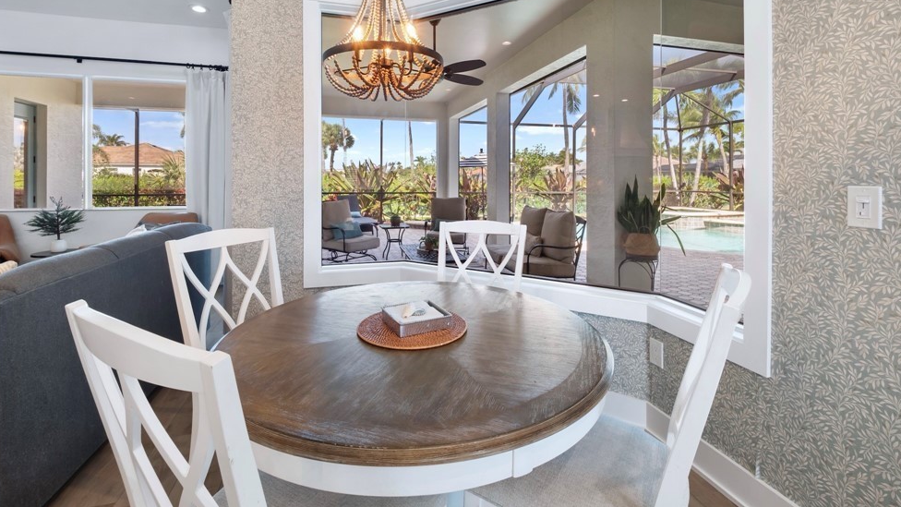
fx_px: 382
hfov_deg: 99.4
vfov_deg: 65.9
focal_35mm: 16
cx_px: 450
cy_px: 184
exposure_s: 1/4
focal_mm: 7
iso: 200
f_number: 7.1
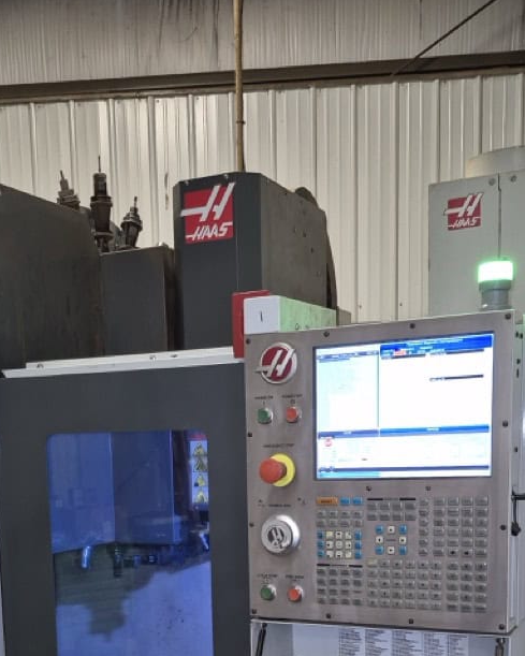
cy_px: 589
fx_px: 913
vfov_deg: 37.0
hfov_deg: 31.9
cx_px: 184
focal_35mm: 47
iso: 100
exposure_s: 1/24
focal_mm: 5.4
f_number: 1.8
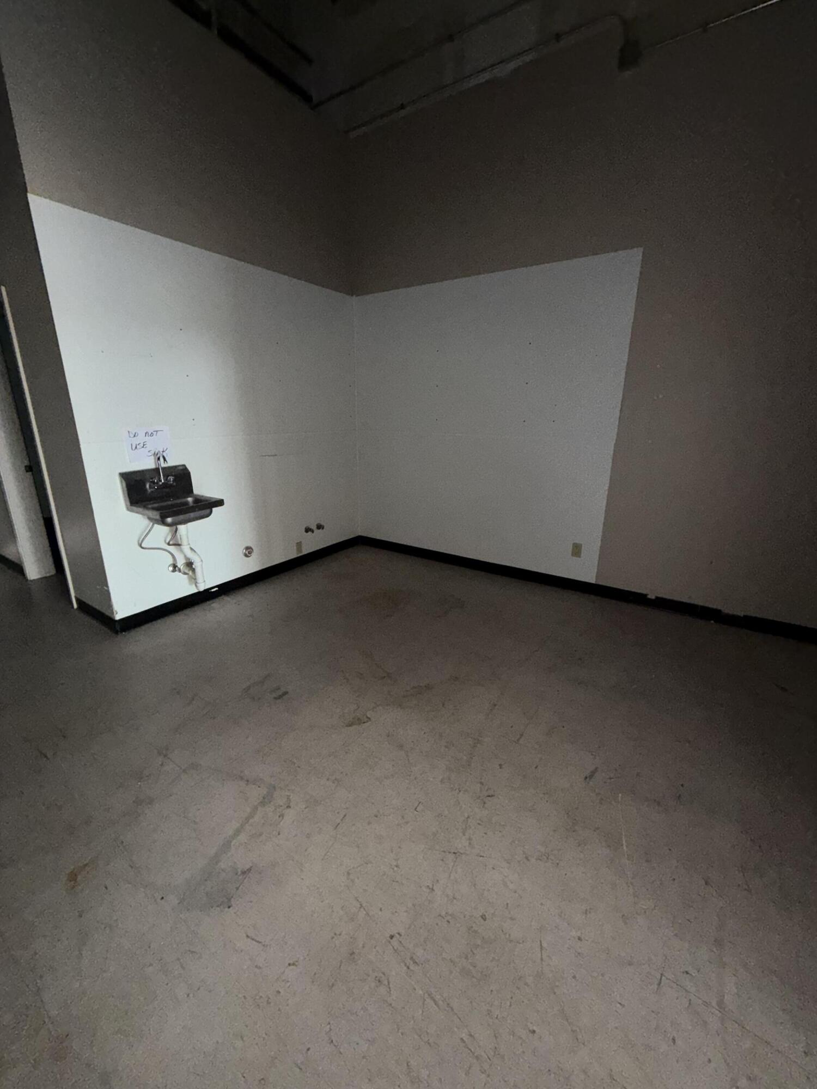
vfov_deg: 102.1
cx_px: 408
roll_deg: -0.1
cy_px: 544
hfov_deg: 85.7
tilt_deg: -16.4
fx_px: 441
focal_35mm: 14
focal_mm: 2.22
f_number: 2.2
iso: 250
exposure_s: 1/34
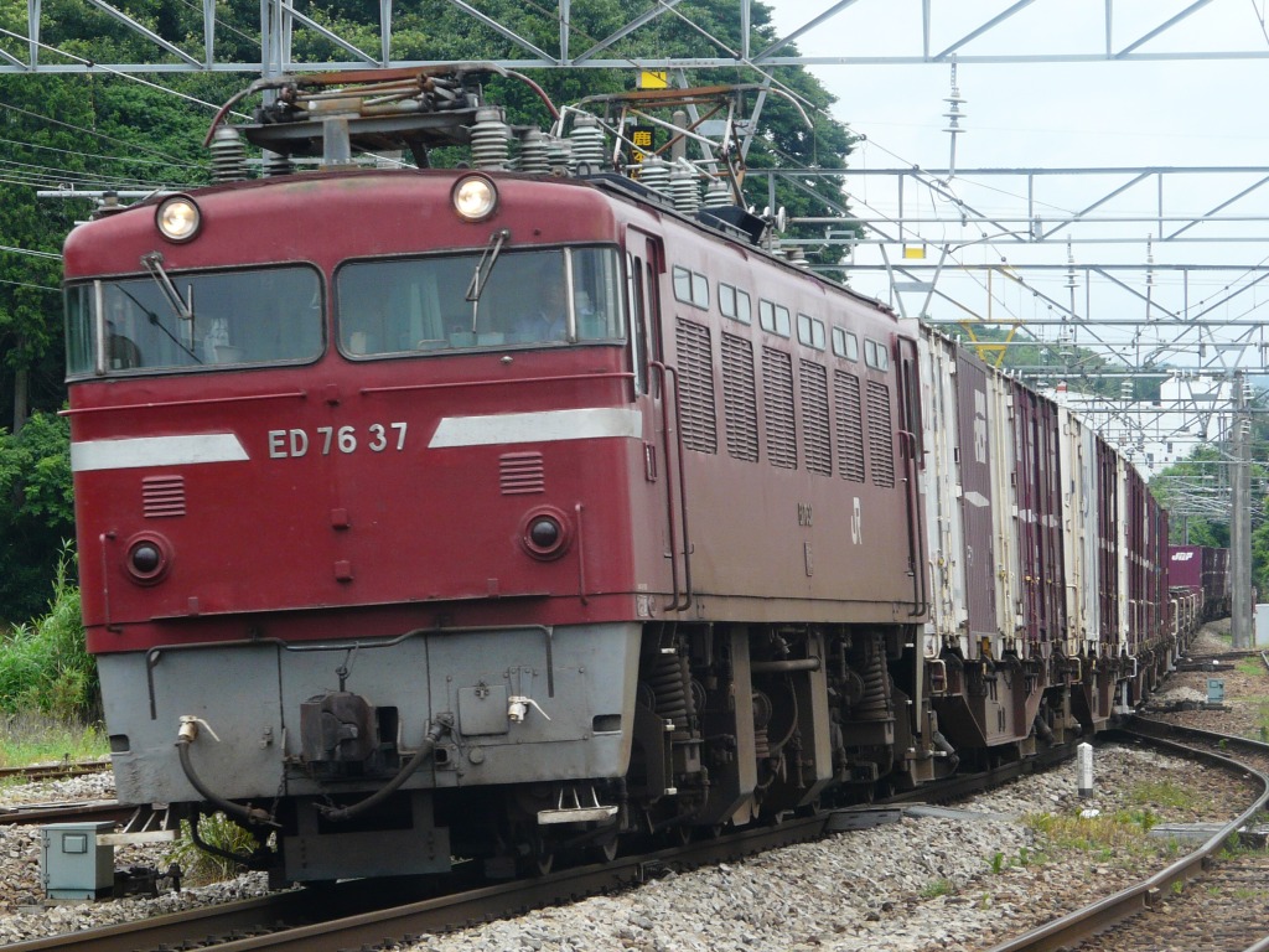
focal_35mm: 164
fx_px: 6012
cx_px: 634
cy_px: 476
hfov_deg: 12.0
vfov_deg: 9.1
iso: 100
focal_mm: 27
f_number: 5.6
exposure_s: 1/200
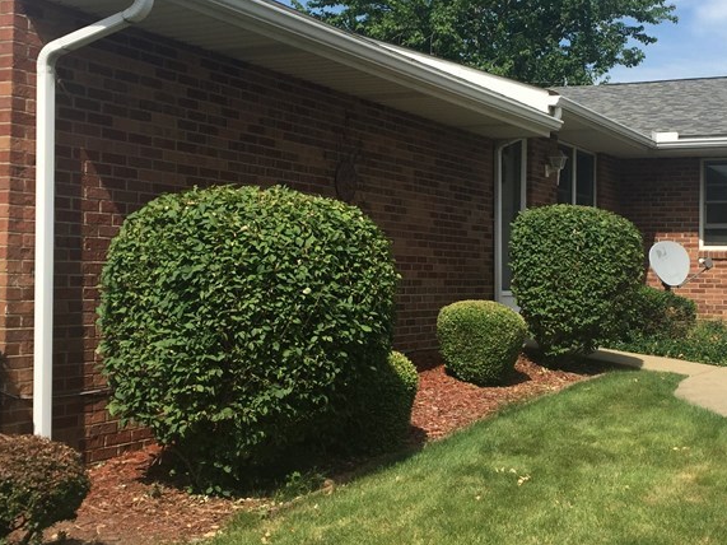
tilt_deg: +3.4
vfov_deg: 28.0
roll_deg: -0.3
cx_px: 437
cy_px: 242
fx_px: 1092
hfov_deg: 36.7
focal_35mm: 52
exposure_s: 1/1721
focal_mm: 4.15
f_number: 2.2
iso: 32
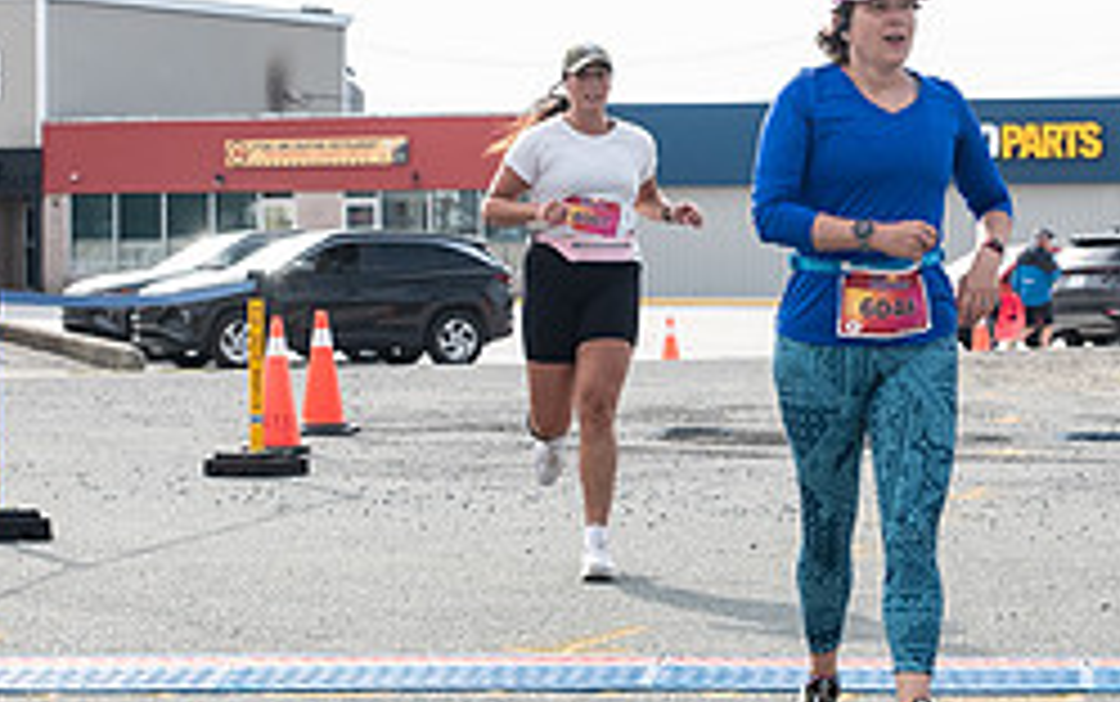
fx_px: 5223
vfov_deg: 7.7
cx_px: 816
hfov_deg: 12.2
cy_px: 126
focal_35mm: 171
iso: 800
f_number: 4
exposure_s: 1/2500
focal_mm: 52
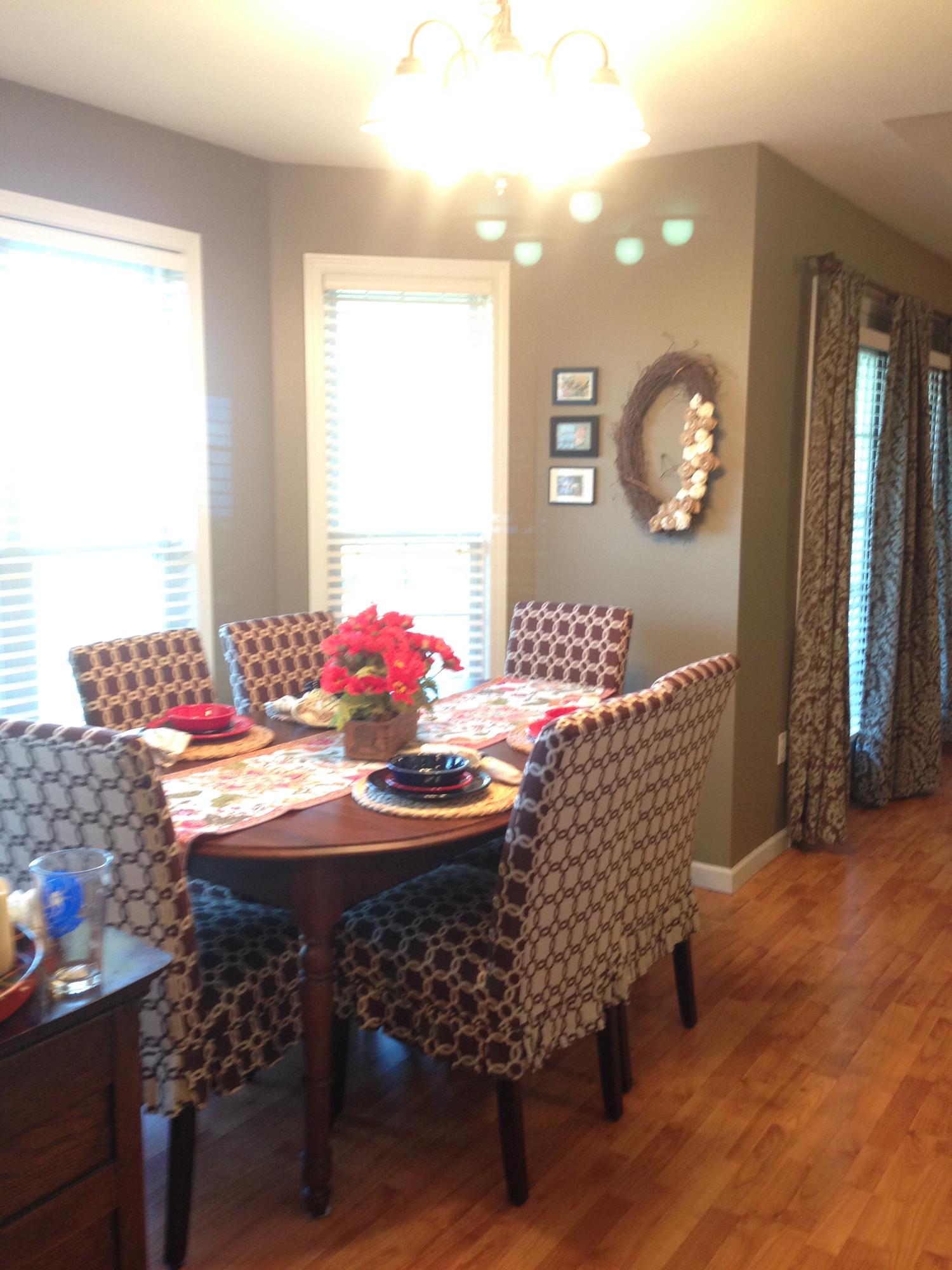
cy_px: 635
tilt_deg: -5.7
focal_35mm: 33
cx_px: 476
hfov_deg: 42.9
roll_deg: +0.4
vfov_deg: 55.4
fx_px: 1210
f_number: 2.4
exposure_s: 1/20
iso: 125
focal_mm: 4.12
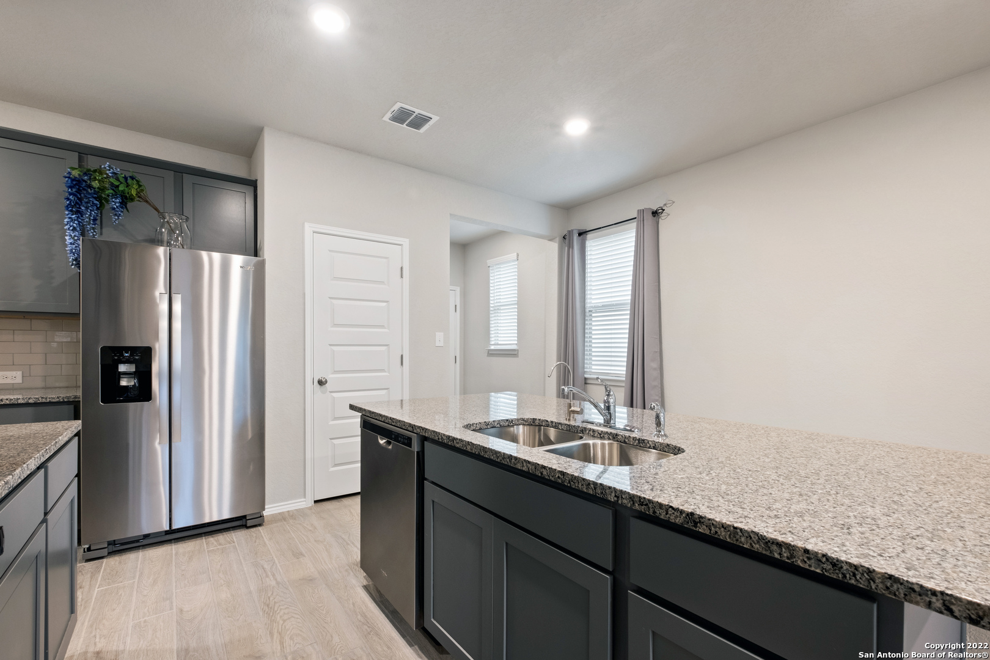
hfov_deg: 100.4
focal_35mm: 15
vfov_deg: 77.3
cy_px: 330
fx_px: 412
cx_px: 495
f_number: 10
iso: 400
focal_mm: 10
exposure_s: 3.5
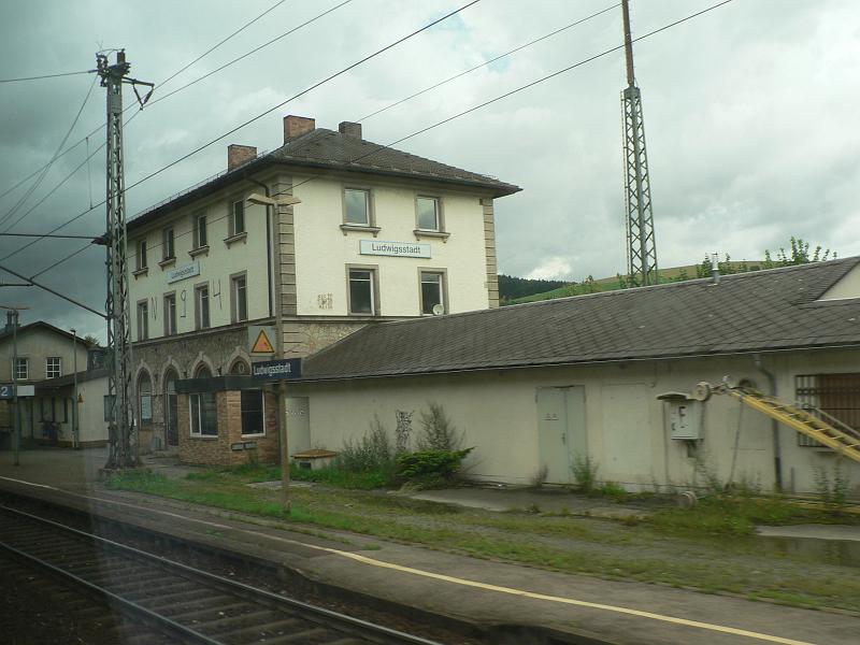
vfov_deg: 39.7
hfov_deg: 51.4
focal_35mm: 36
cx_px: 430
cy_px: 322
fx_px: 894
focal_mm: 6
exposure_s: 1/160
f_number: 4
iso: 80
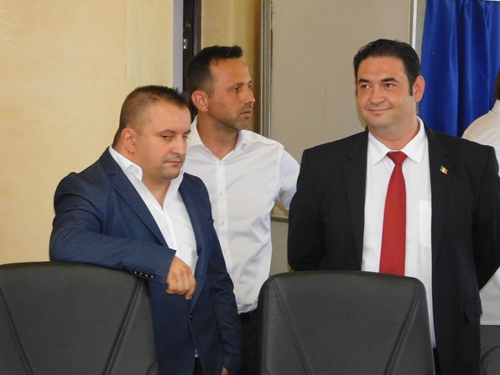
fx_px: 2152
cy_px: 187
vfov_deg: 10.0
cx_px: 251
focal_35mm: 149
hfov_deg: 13.3
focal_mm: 26.3
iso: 640
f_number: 5.1
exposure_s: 1/60
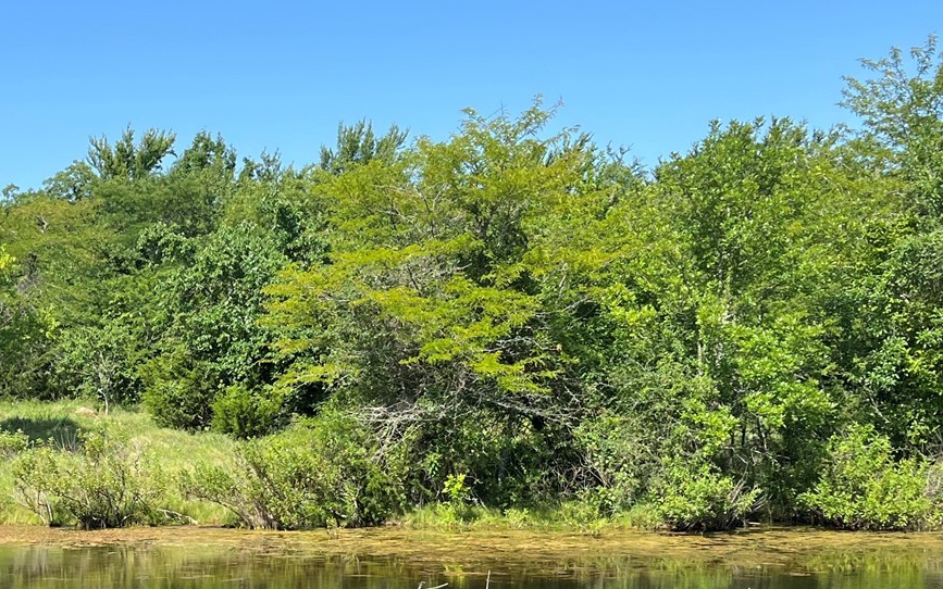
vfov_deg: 21.0
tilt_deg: -2.3
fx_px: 1568
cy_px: 497
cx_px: 179
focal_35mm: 61
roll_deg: +1.5
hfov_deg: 32.5
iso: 50
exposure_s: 1/1923
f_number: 1.6
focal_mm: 5.1
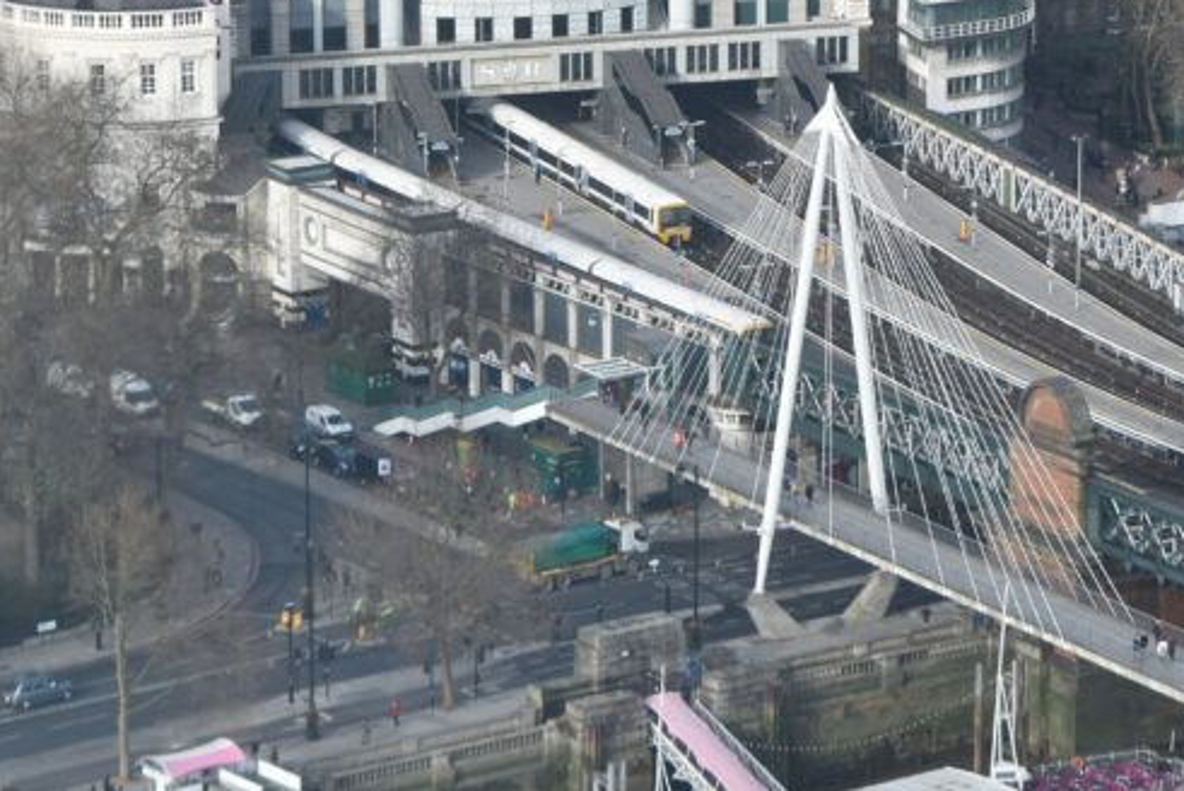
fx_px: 5661
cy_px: 74
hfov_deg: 11.9
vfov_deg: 8.0
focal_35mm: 172
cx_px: 728
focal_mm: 55
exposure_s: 1/250
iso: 200
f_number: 8
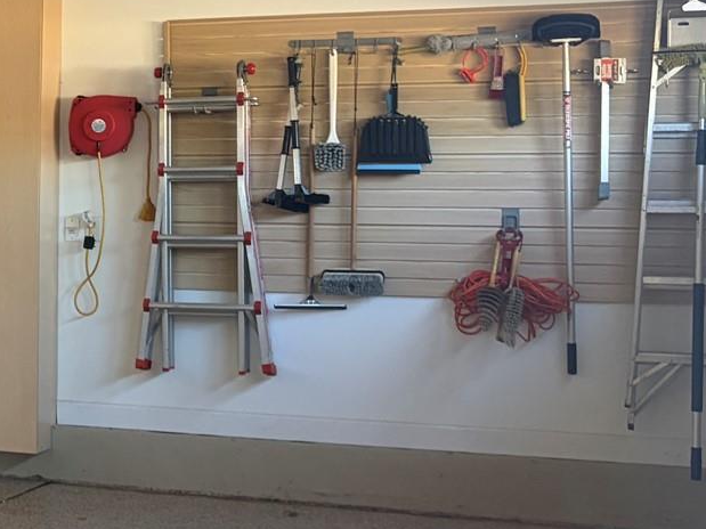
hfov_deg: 20.3
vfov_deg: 17.1
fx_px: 1754
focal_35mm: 86
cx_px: -278
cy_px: 204
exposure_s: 1/107
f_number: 1.6
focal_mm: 5.96
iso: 125
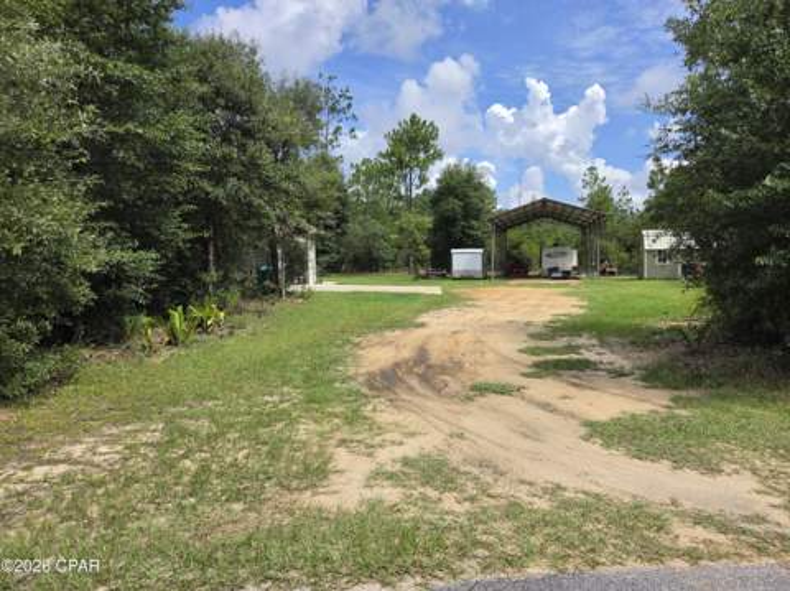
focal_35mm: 23
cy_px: 296
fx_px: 524
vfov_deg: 58.8
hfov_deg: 74.0
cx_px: 395
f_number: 1.8
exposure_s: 1/3677
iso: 80
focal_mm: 5.4
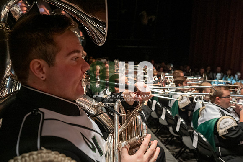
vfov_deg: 43.6
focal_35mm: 30
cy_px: 81
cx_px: 122
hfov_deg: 61.9
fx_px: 203
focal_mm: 30
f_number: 4
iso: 1600
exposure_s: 1/500
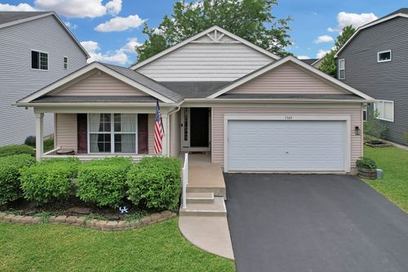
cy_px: 136
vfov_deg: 57.2
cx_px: 204
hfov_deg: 78.6
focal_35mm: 22
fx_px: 249
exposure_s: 1/400
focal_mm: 8.38
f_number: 2.8
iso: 100
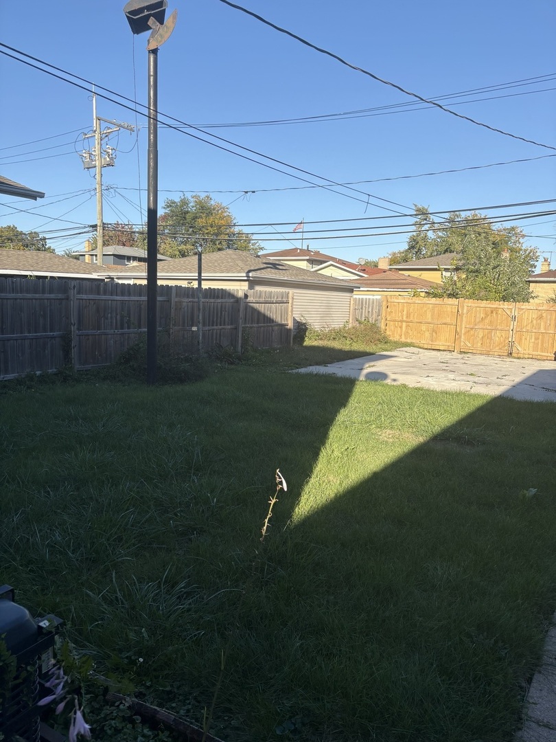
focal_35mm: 26
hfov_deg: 53.1
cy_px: 371
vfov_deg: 67.3
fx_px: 557
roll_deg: -1.3
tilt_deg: -7.2
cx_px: 278
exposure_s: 1/2364
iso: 50
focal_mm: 5.96
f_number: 1.6
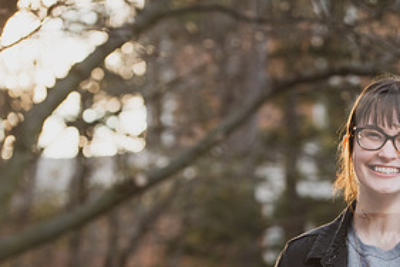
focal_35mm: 196
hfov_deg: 10.5
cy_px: 266
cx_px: 313
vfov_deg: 7.0
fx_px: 2180
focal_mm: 95
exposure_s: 1/200
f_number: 4
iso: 200
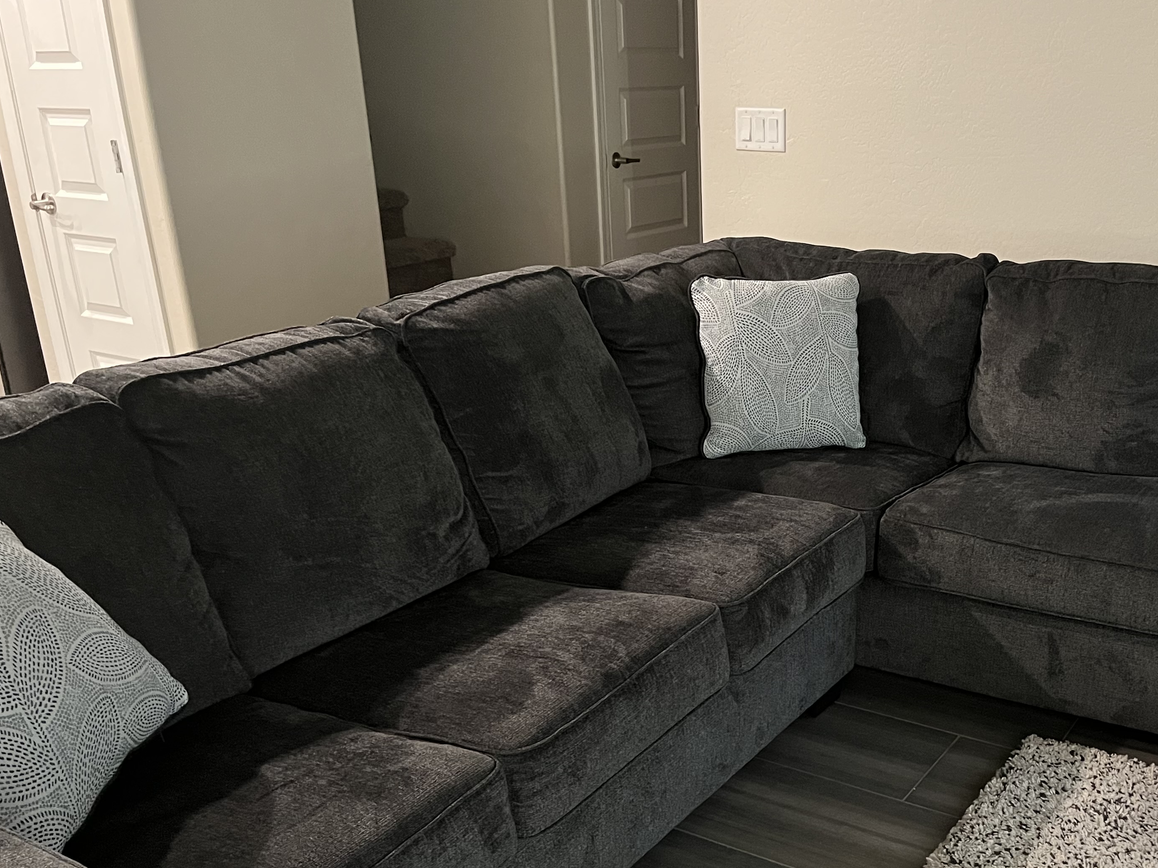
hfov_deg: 48.1
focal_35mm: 38
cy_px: 591
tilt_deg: -23.9
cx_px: 784
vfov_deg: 37.2
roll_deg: +0.2
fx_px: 1271
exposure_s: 1/30
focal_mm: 5.1
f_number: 1.6
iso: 640
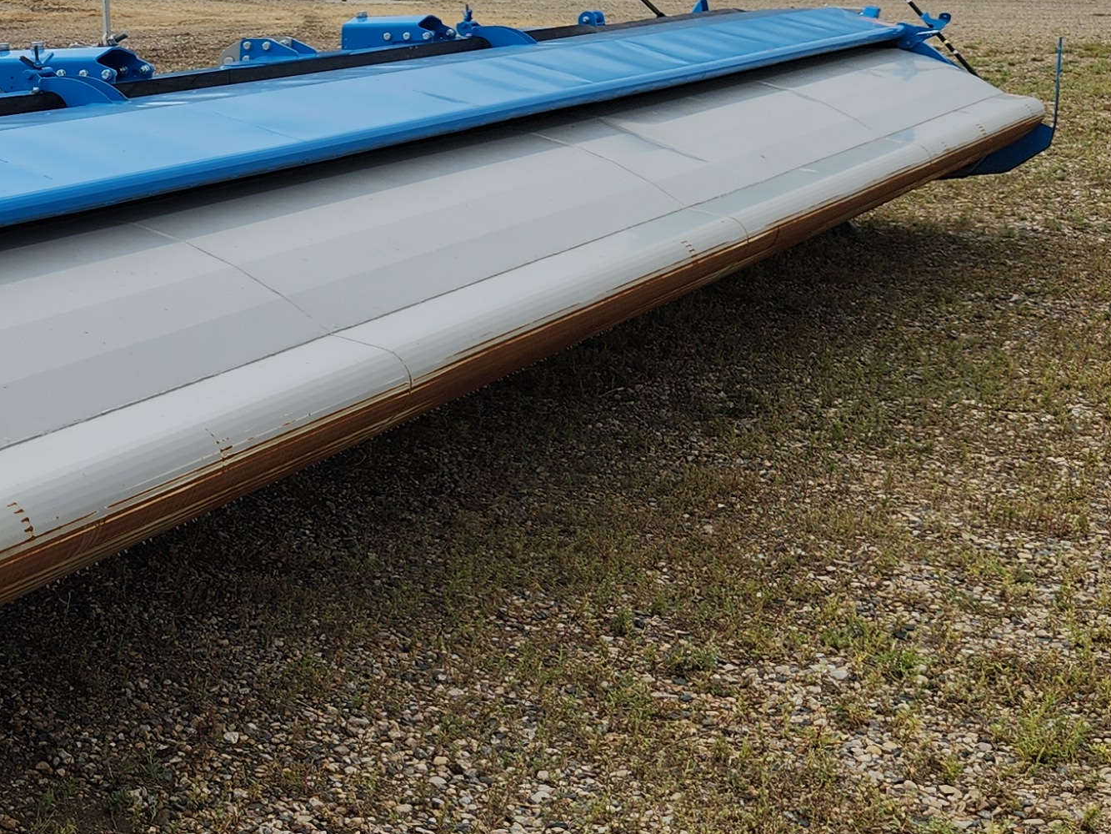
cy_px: 534
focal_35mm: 69
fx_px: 2215
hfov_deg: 25.0
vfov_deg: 21.3
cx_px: -268
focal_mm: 5.4
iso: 20
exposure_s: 1/1369
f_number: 1.8
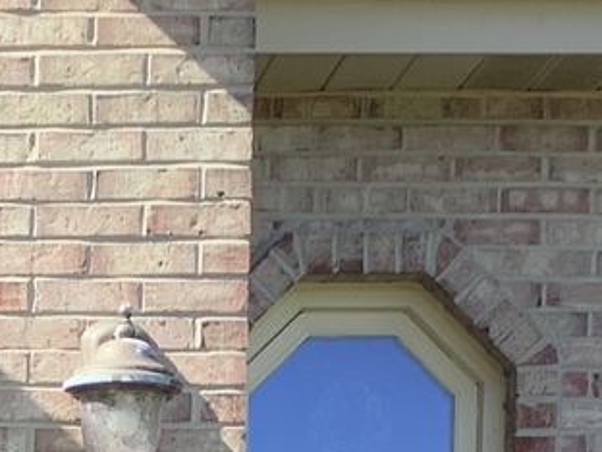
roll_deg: -2.2
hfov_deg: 13.3
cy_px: 823
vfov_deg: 9.8
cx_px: -195
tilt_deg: -2.7
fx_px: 2487
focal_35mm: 143
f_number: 2.4
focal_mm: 3.3
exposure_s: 1/233
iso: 25
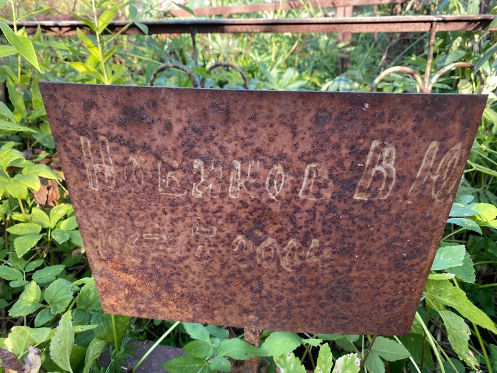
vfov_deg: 53.1
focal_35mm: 26
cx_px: 248
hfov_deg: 67.3
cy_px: 186
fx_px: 373
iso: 32
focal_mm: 4.25
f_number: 1.8
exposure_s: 1/140
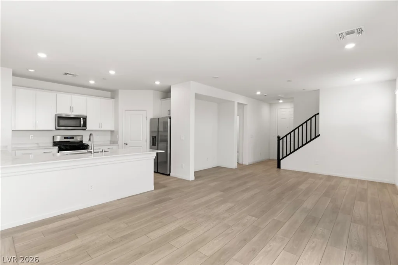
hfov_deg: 93.3
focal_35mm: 17
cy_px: 132
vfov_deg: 70.5
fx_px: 188
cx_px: 199
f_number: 8
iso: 500
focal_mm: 17
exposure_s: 1/30
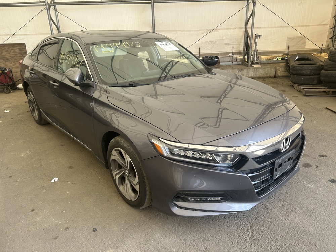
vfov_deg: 53.1
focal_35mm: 26
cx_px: 168
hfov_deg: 67.3
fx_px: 252
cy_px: 126
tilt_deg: -17.6
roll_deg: -2.9
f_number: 1.5
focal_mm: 5.7
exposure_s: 1/236
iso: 40
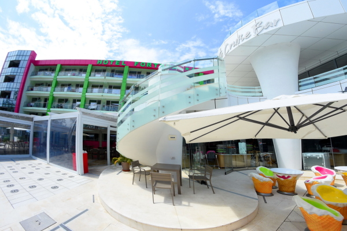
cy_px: 116
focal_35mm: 12
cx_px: 174
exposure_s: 1/400
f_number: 10
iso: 200
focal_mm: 8
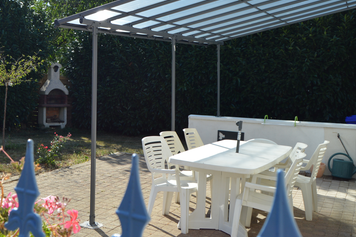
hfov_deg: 41.6
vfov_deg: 28.5
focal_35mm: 46
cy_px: 45
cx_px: 93
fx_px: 454
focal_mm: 18
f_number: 8
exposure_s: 1/250
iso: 100
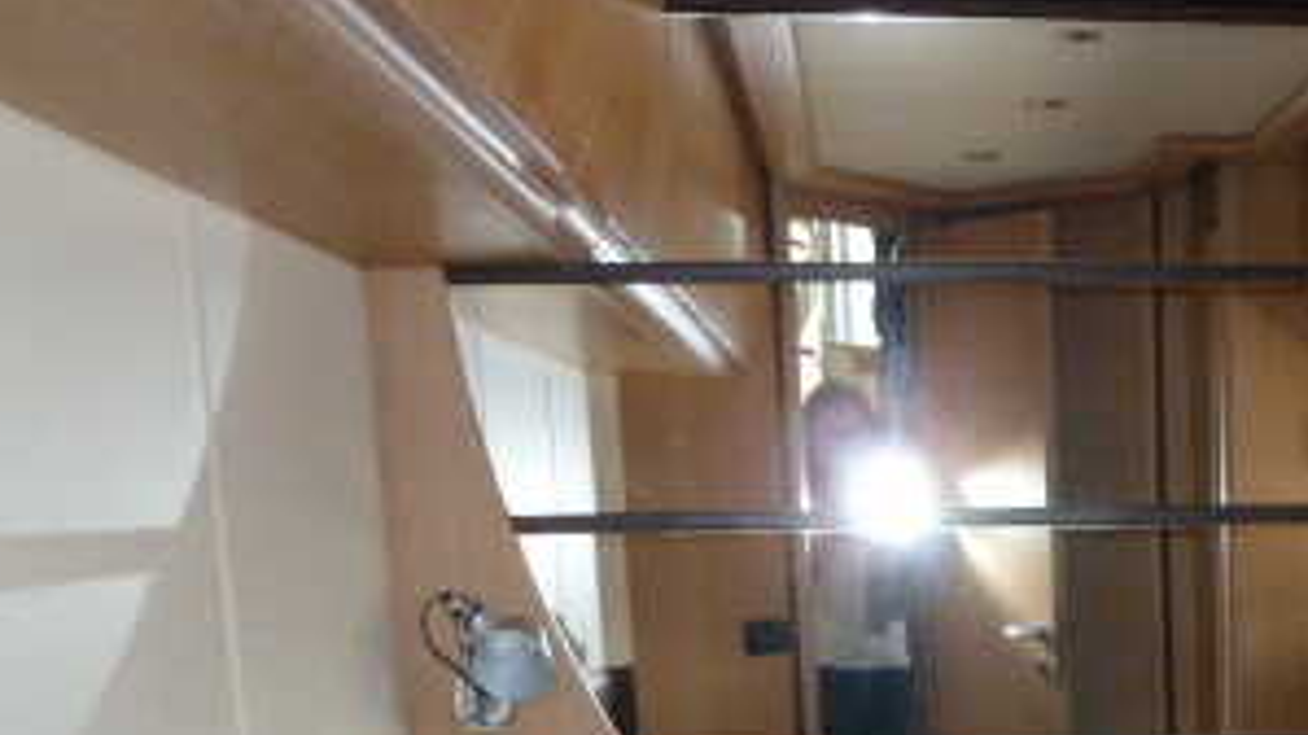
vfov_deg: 19.6
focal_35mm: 56
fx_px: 1942
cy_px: 971
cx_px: 1256
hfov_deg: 34.4
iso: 250
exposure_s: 1/60
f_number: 3.3
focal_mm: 4.3
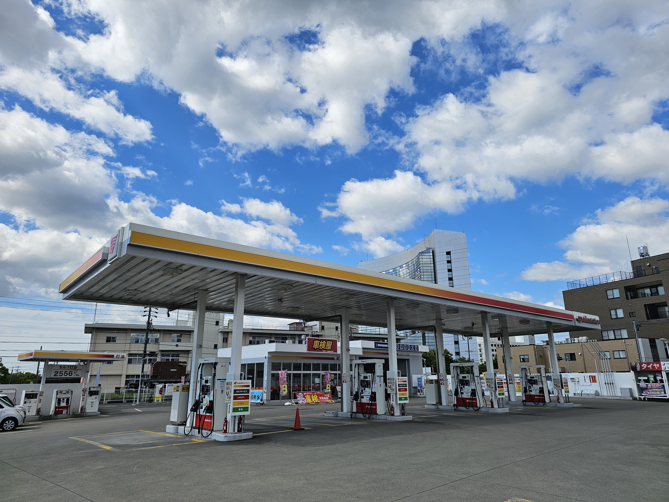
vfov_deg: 58.9
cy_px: 251
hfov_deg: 73.9
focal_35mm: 23
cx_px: 334
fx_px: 445
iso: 10
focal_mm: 6.3
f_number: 1.7
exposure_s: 1/1465
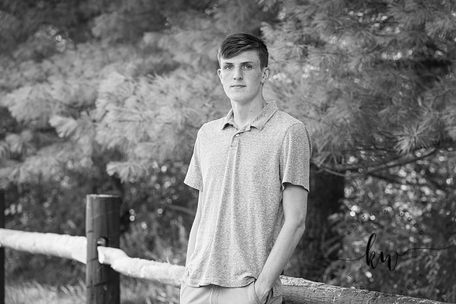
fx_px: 2090
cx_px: 228
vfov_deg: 8.3
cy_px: 152
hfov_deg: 12.4
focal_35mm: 165
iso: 500
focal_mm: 165
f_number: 6.3
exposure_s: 1/200
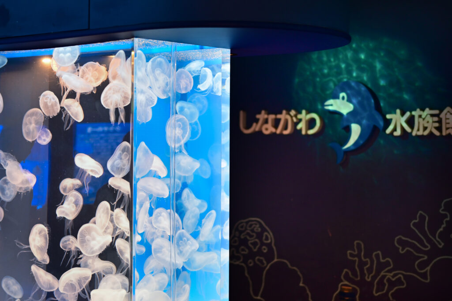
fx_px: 753
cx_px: 226
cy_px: 150
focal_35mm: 60
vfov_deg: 22.6
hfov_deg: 33.4
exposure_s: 1/60
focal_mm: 40
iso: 500
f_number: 2
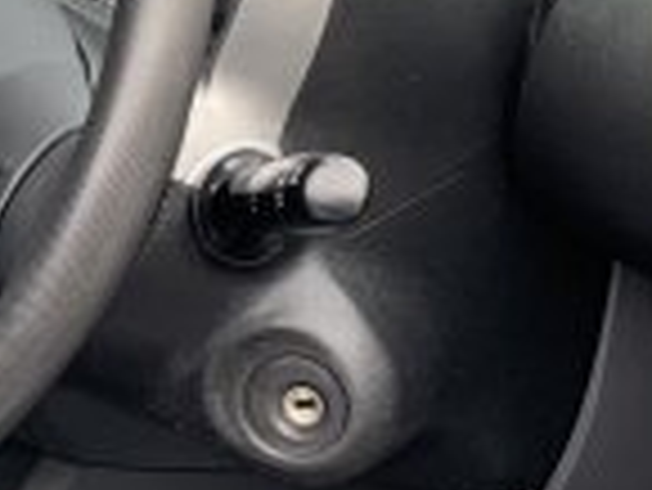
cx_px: -283
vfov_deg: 9.2
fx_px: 3035
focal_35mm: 161
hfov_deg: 11.8
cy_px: 375
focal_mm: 4.25
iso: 100
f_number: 1.8
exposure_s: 1/113
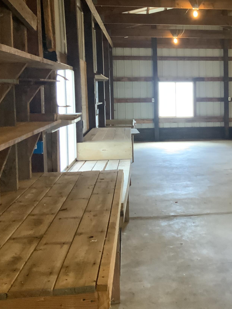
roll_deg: +0.6
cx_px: 224
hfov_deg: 26.3
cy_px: 127
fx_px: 474
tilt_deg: -4.0
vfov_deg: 36.1
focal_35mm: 53
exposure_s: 1/40
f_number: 1.8
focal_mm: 3
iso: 320
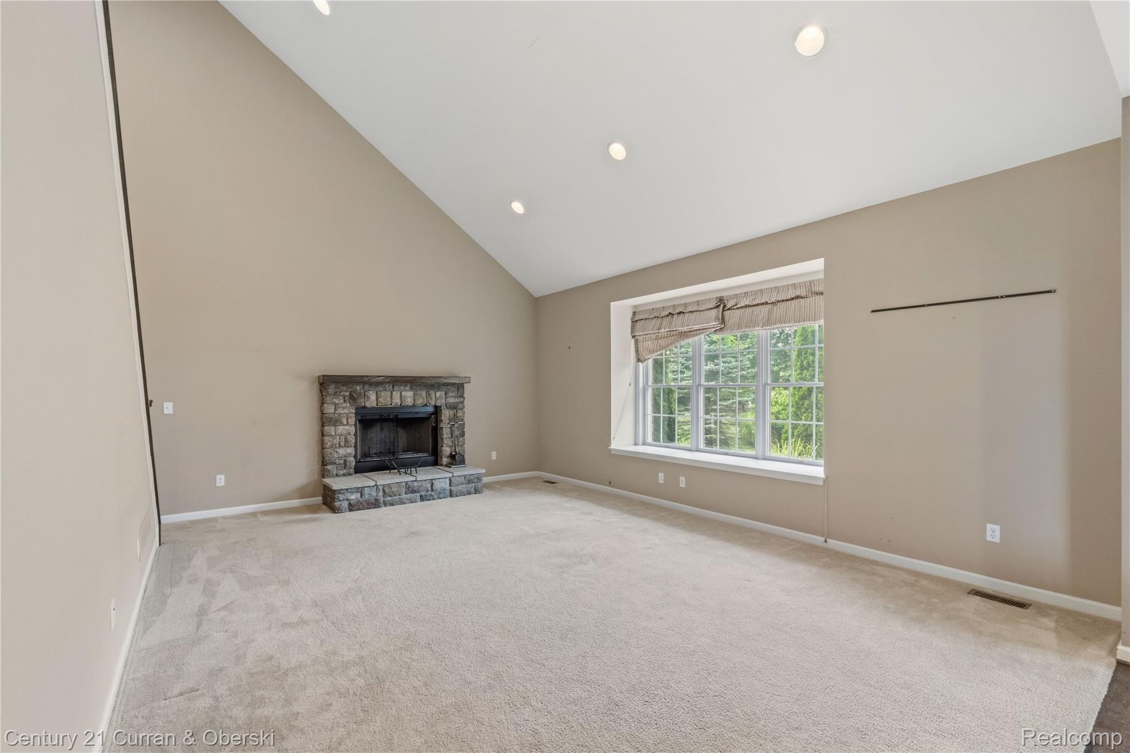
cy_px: 376
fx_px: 471
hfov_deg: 100.4
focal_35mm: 15
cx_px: 565
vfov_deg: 77.3
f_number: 8
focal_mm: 10
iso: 1250
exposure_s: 1/2
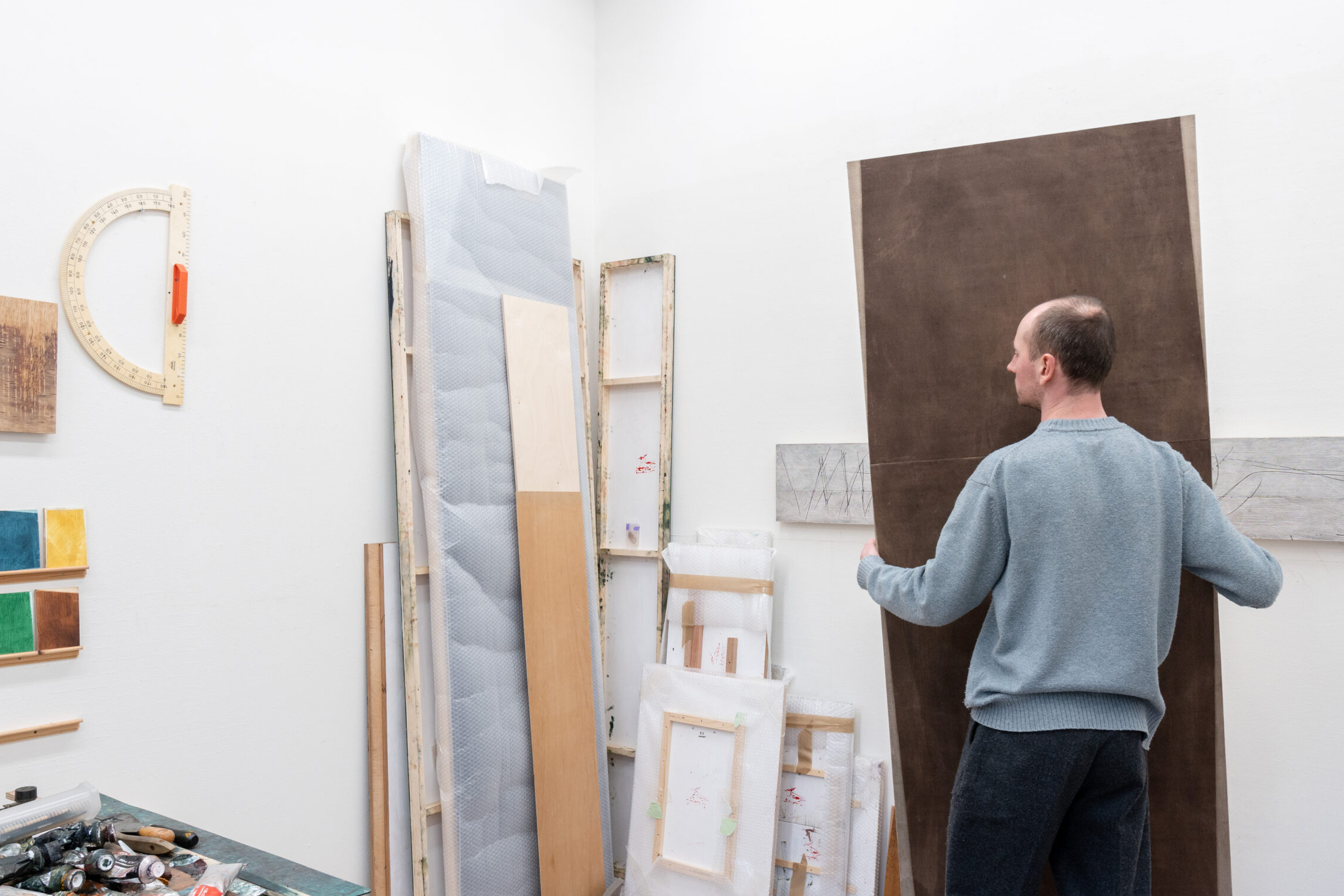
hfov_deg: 67.4
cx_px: 683
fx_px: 1008
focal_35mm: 27
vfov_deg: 47.9
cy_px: 487
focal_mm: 16
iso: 400
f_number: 5.6
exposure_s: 1/30
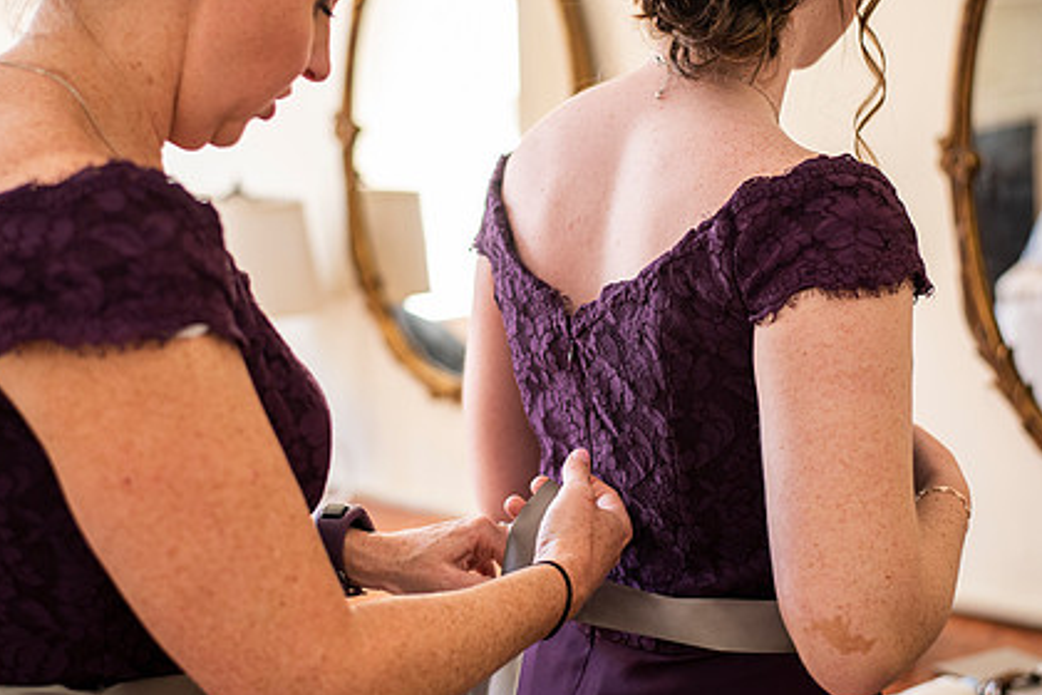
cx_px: 546
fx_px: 1997
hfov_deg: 29.2
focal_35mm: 69
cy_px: 274
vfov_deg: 19.7
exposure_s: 1/320
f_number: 2.2
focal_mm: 50
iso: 640
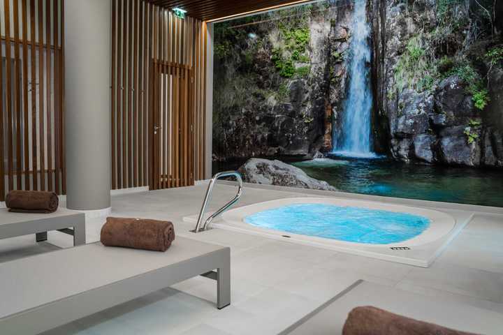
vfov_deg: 47.9
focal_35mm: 27
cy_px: 168
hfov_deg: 67.4
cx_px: 252
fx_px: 377
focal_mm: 27
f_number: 4
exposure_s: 1/125
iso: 1600
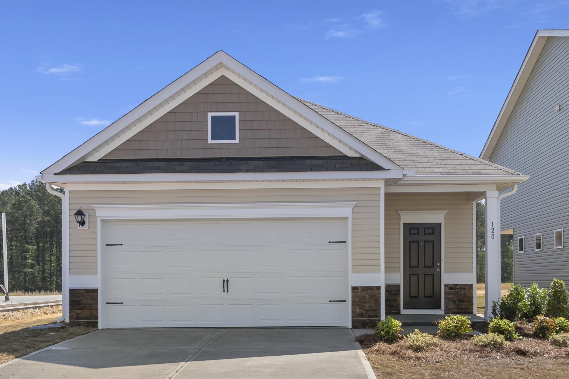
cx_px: 302
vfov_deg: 38.6
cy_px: 242
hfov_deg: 55.8
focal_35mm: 34
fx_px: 537
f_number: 5.6
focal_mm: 16
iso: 100
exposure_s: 1/500
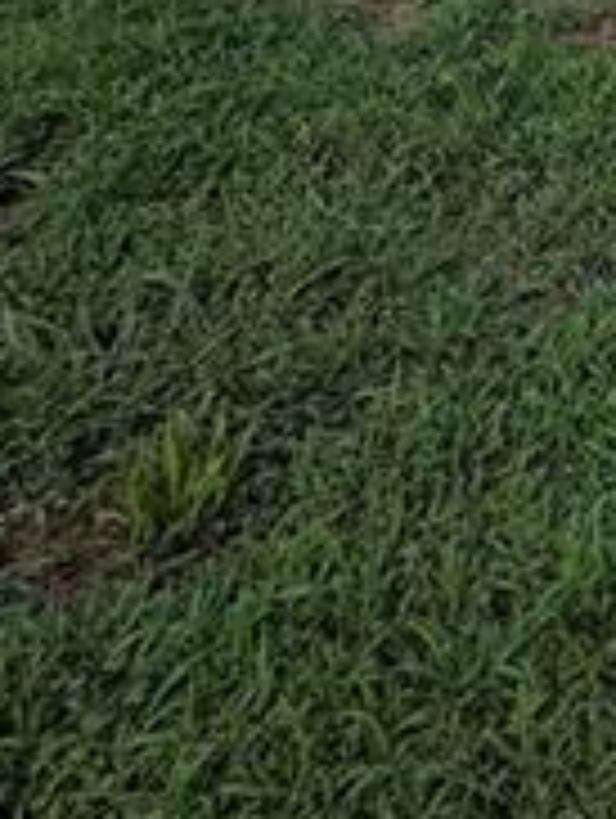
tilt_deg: -2.5
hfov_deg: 19.3
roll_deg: -0.5
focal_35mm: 59
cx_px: 1084
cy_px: -459
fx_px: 1397
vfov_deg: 24.3
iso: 32
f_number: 2.2
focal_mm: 2.22
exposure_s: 1/770
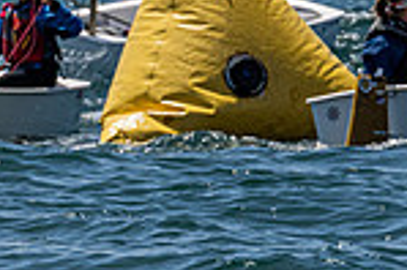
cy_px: -204
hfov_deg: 2.4
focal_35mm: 870
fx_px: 9825
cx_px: 294
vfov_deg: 1.6
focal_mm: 200
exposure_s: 1/4000
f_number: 8
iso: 500
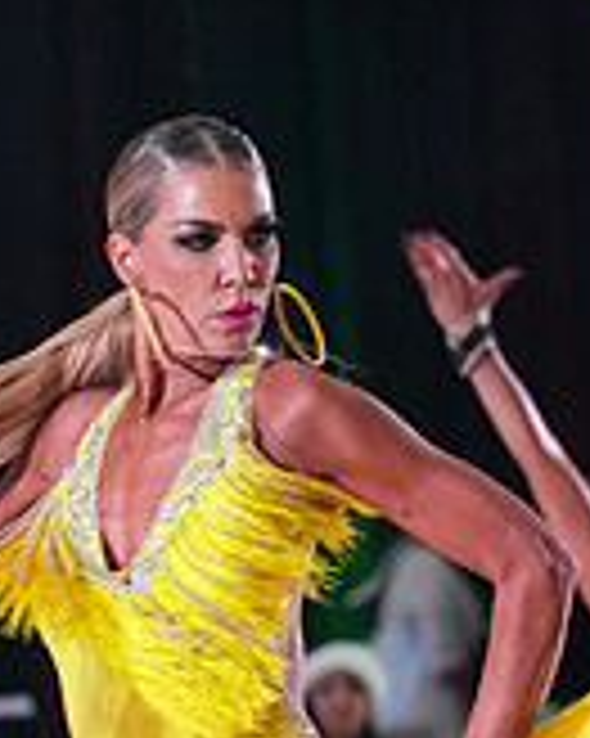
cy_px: 1044
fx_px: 10618
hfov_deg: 3.2
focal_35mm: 486
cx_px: -137
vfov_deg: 4.0
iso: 8000
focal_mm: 146
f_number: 5
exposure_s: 1/400
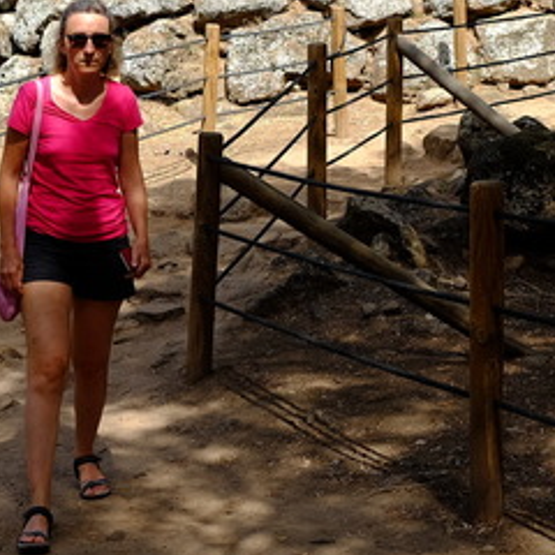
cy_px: 40
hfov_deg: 17.6
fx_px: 1796
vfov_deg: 17.3
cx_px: 278
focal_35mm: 99
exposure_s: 1/500
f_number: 4
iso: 200
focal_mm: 23
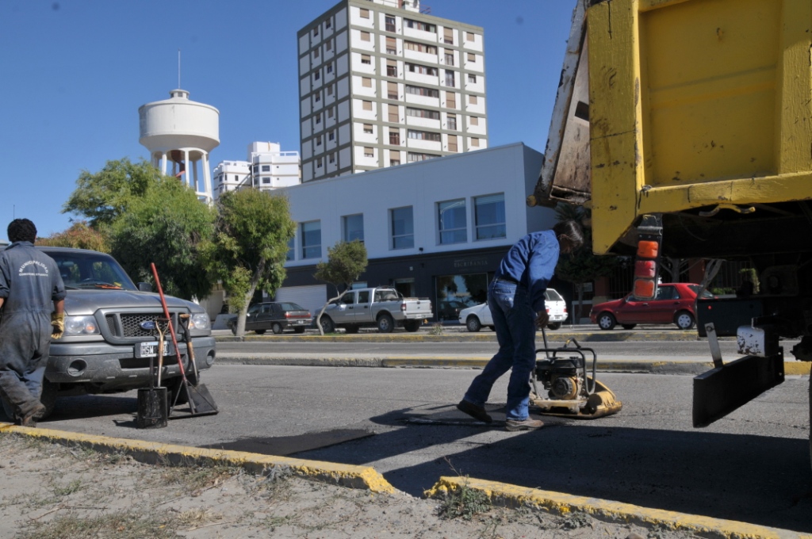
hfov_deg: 53.2
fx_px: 811
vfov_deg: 36.8
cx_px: 406
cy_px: 270
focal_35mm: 36
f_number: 10
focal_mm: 24
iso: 200
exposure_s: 1/400
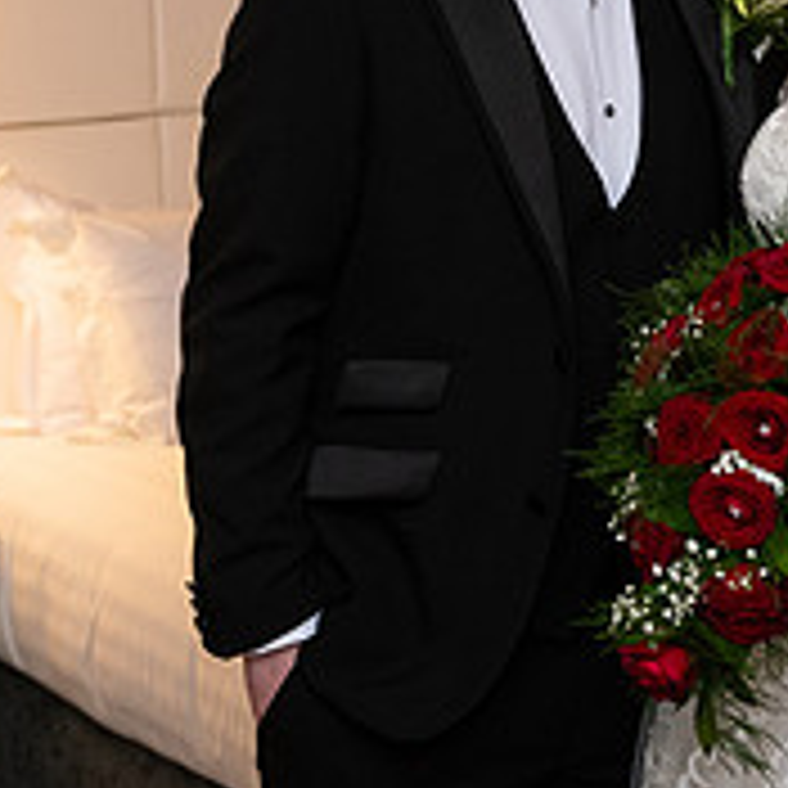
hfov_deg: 17.8
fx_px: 2472
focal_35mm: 96
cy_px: 128
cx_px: 698
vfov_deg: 17.9
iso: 800
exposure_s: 1/160
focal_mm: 34
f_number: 3.5
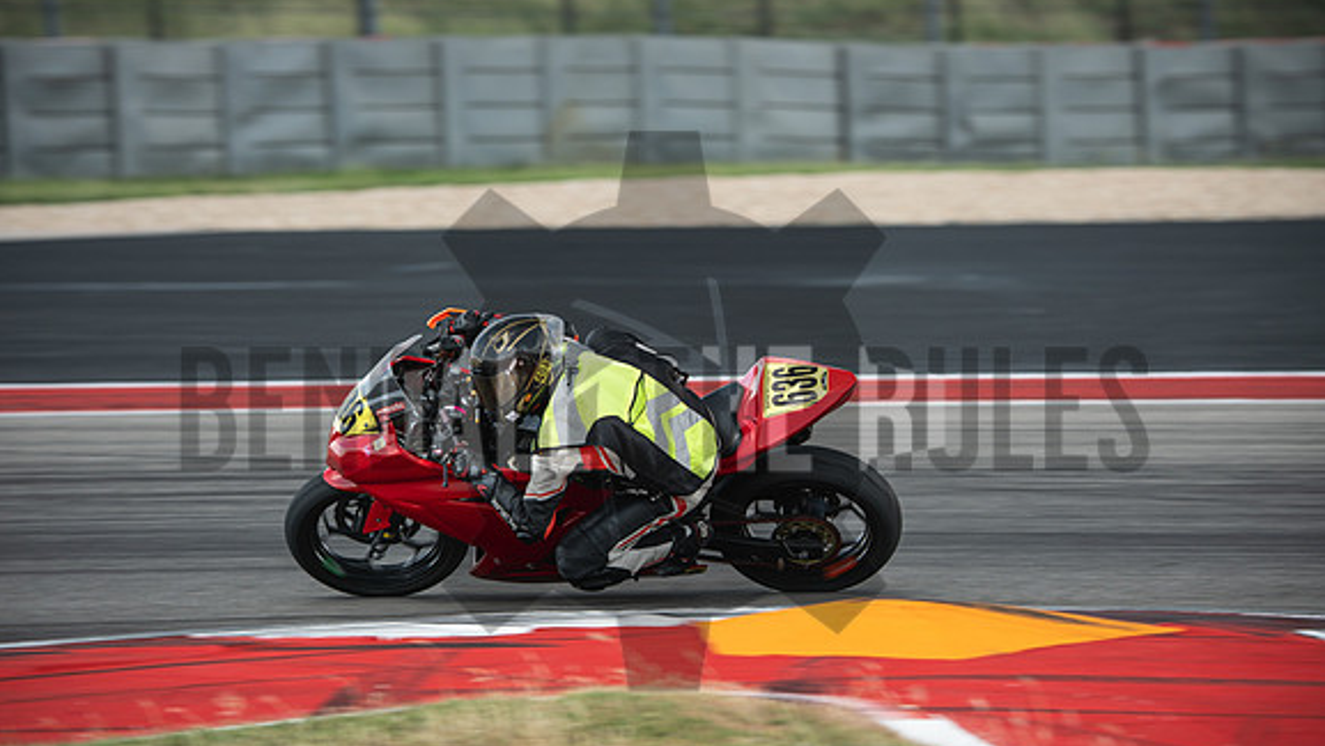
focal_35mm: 316
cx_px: 664
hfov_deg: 6.8
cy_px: 412
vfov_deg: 3.8
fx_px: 11106
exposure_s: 1/320
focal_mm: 200
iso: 160
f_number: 3.6
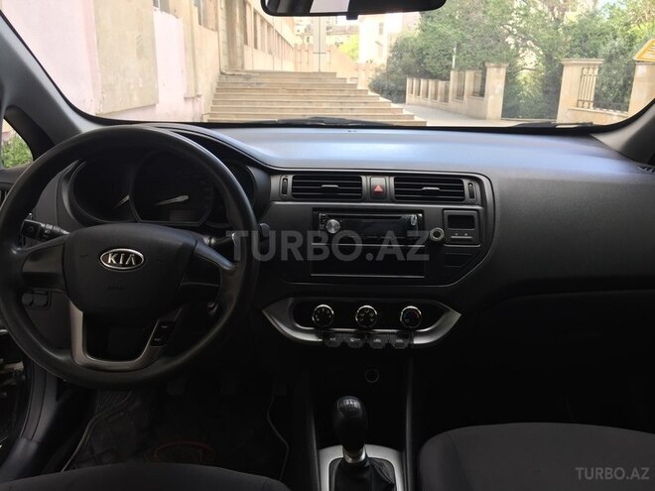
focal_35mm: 29
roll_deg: -1.5
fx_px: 549
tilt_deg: -17.1
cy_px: 246
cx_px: 328
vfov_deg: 48.2
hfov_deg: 61.7
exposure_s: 1/100
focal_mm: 4.15
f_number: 2.2
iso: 40
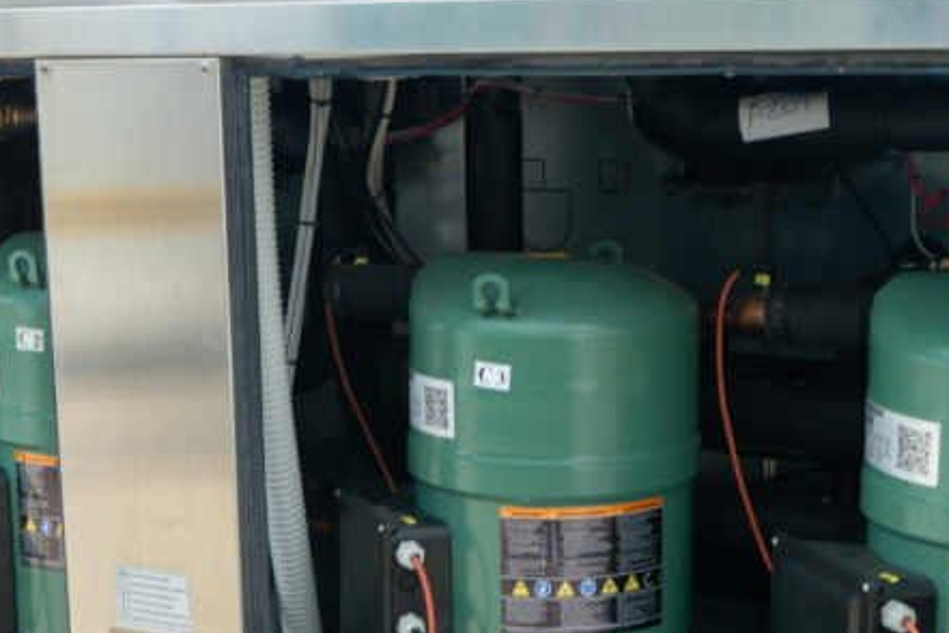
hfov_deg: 28.0
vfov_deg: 18.8
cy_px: 466
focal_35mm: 72
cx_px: 392
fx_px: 1898
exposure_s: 1/60
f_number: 7.1
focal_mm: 31
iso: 100
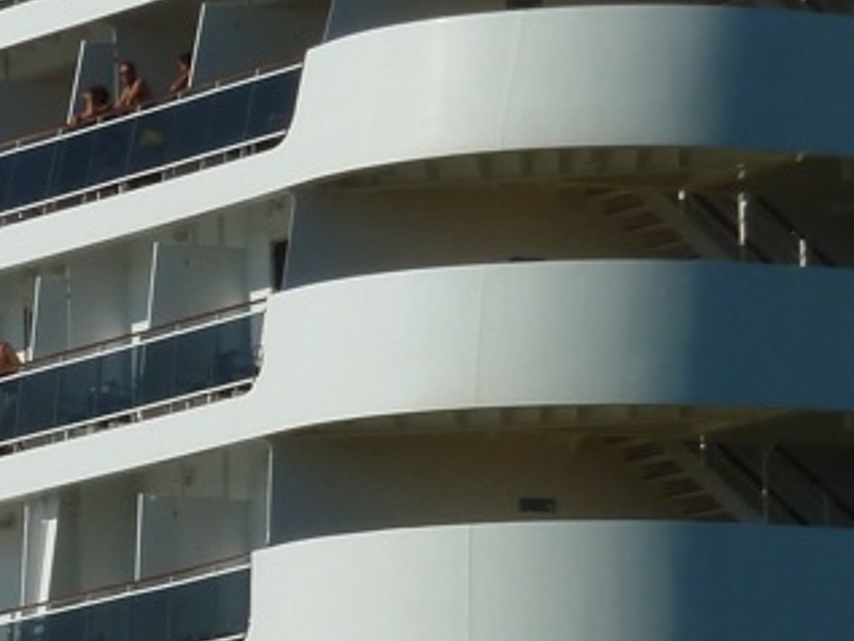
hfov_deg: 4.1
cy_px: 918
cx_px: -442
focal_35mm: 484
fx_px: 11945
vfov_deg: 3.1
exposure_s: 1/800
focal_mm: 21
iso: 80
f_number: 6.3
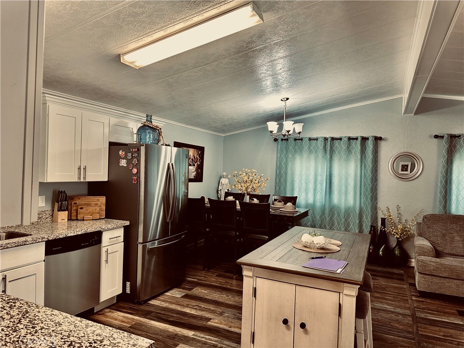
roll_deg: -1.4
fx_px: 322
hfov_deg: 71.6
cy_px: 174
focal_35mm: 24
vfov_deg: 56.8
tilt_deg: +0.1
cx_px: 232
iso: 200
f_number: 1.78
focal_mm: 6.86
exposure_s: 1/60
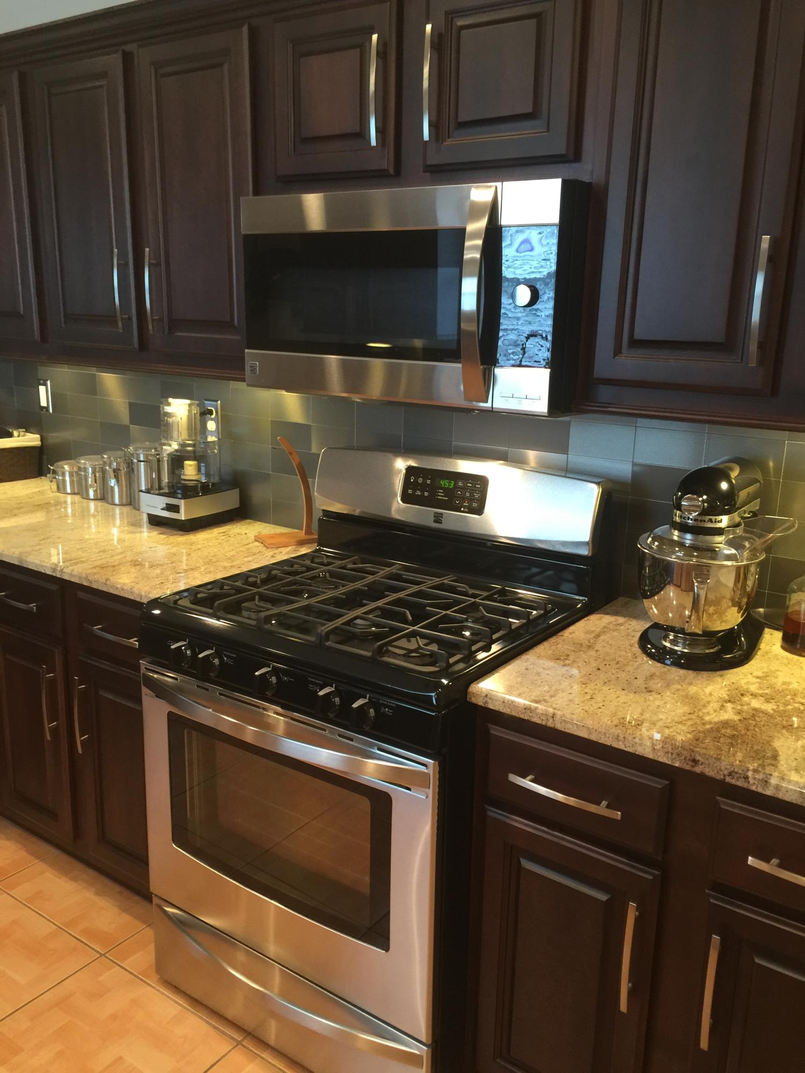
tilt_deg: -13.0
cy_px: 536
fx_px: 899
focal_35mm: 29
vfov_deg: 61.7
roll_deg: -1.5
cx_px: 402
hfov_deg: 48.2
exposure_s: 1/15
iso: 100
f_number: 2.2
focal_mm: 4.15
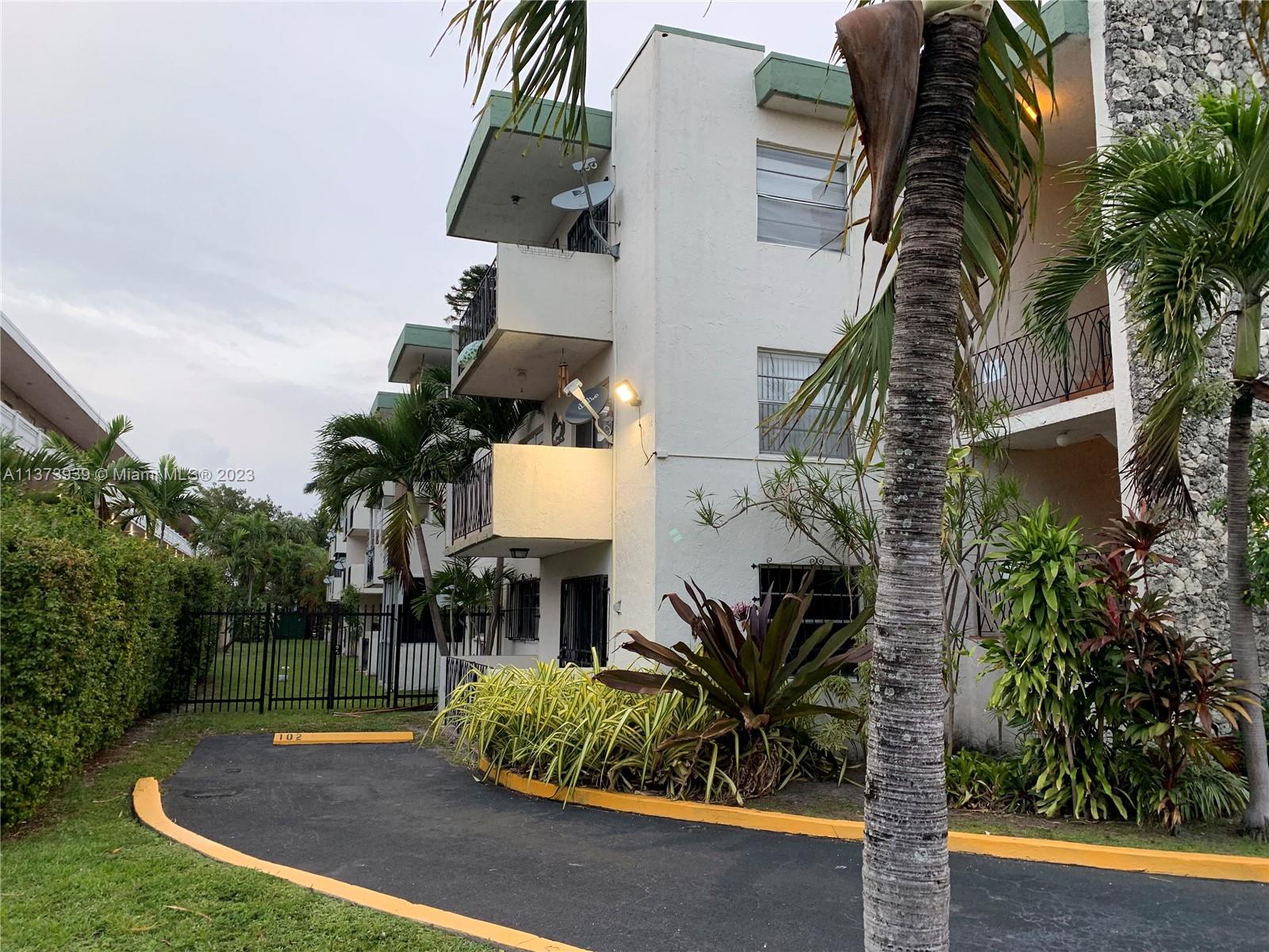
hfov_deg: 67.3
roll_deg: -0.6
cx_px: 634
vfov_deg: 53.1
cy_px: 476
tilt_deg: +8.8
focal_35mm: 26
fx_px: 953
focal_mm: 4.25
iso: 64
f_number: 1.8
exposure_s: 1/121
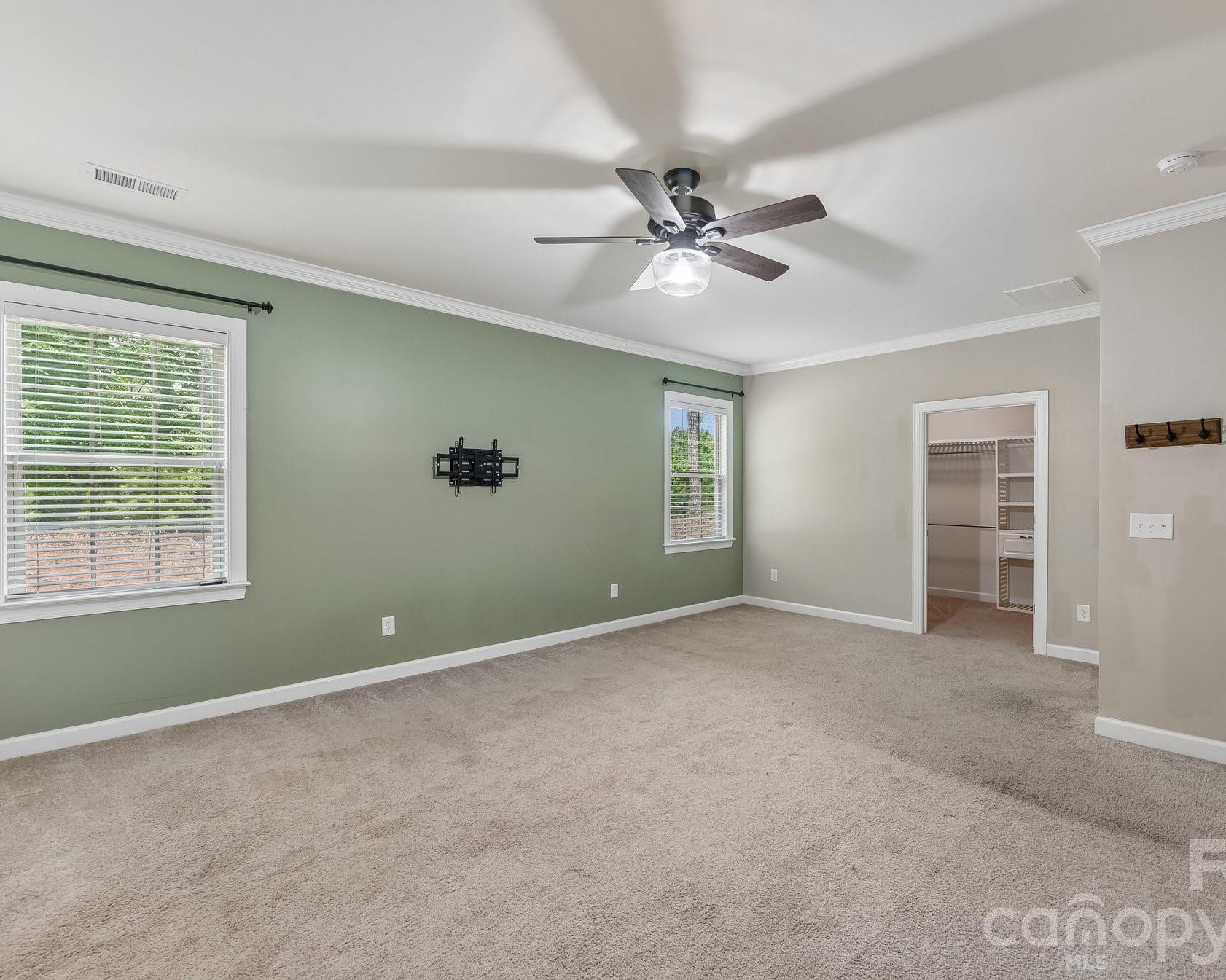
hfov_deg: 92.8
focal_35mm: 16
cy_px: 485
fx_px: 580
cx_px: 676
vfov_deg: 80.4
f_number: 8
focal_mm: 14
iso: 200
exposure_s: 1/6
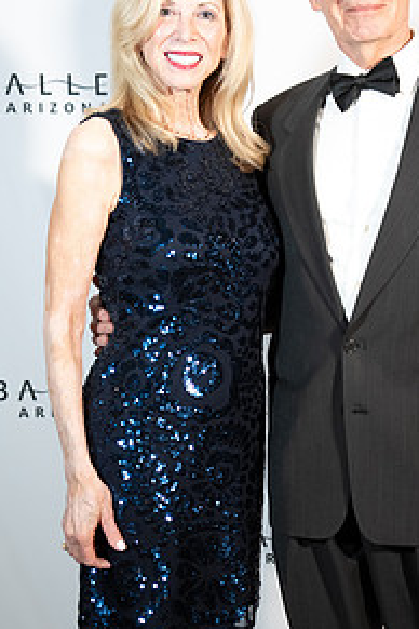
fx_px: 1536
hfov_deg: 15.5
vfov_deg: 23.1
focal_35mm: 88
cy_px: 262
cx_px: 287
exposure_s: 1/160
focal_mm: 57
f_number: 2.8
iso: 1600
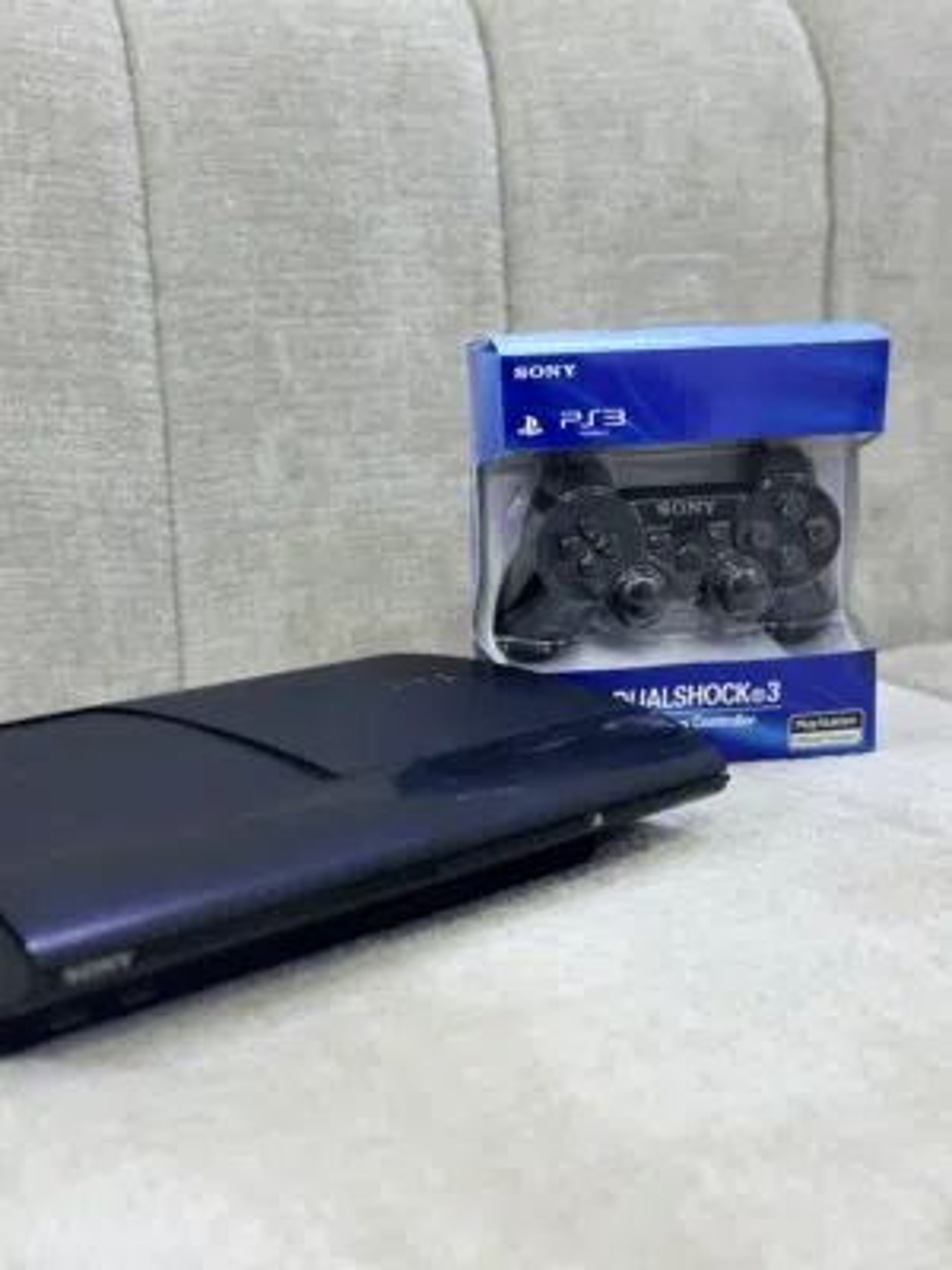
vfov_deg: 39.7
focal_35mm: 48
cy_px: 635
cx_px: 476
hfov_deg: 30.3
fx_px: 1760
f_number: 1.78
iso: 250
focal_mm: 6.86
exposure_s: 1/50
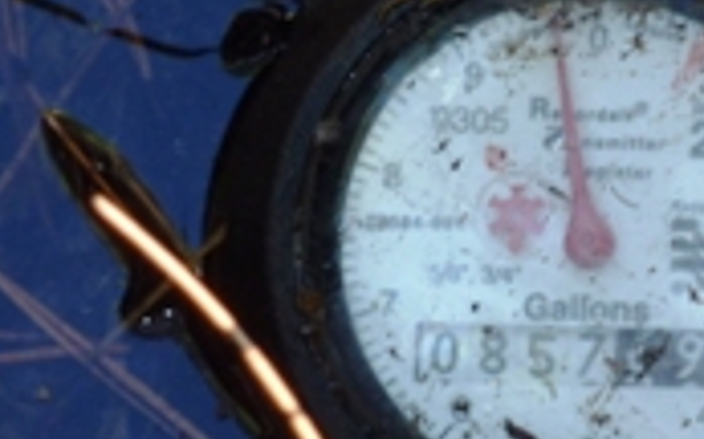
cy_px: 360
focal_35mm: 652
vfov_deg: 2.0
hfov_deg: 3.2
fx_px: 12505
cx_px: 633
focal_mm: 42.6
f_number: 4.7
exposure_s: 1/60
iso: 100
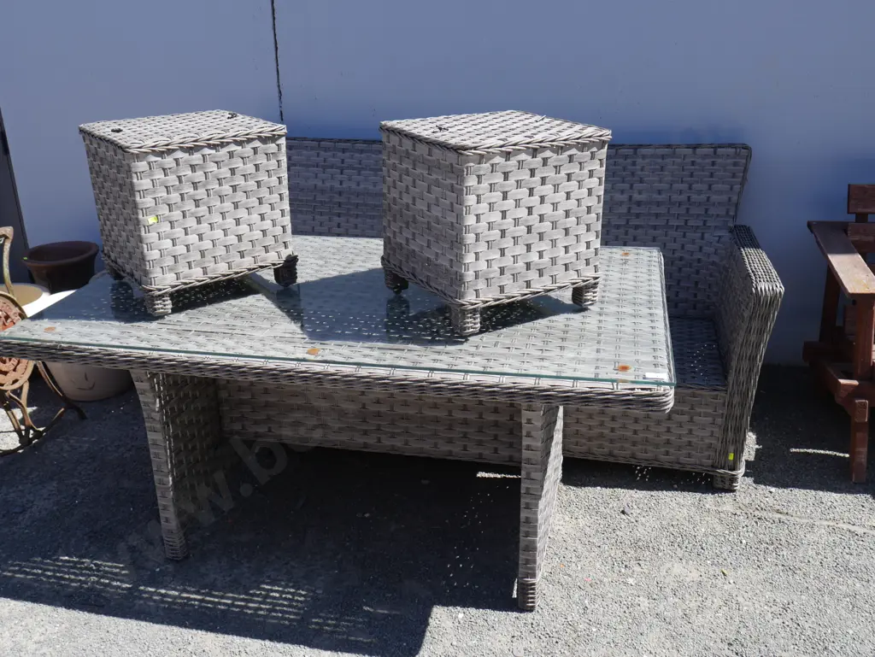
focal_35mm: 32
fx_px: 809
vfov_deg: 44.2
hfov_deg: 56.8
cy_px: 328
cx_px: 438
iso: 200
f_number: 7.1
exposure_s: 1/320
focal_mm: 16
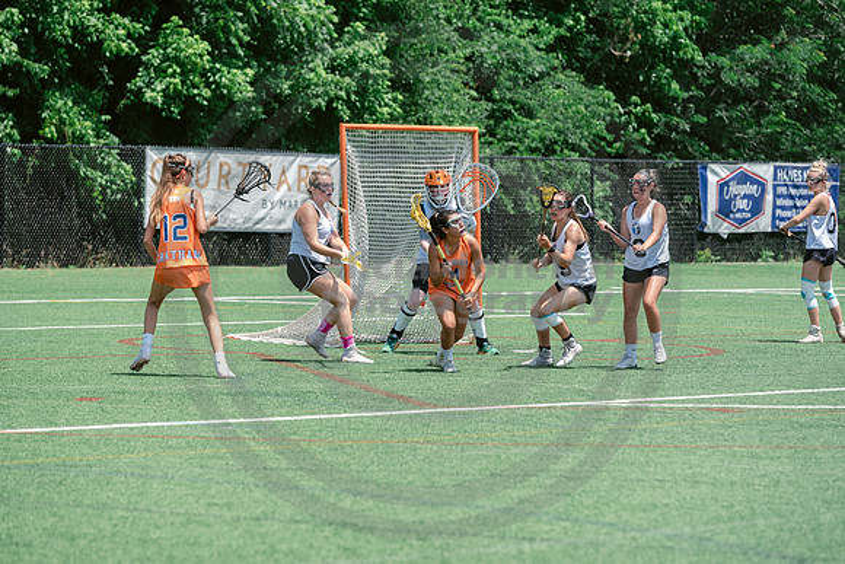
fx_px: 4695
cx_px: 422
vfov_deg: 6.9
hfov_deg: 10.3
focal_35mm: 200
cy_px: 282
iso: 400
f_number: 5
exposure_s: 1/1600
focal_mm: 200
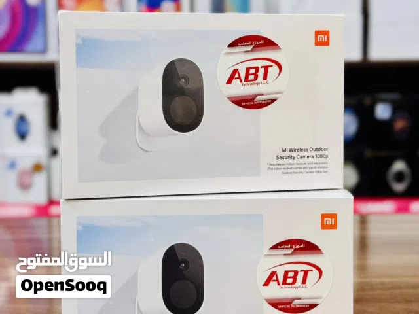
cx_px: 210
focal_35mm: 48
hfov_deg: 39.7
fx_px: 581
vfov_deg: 30.3
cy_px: 157
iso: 64
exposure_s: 1/100
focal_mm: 6.76
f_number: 1.78
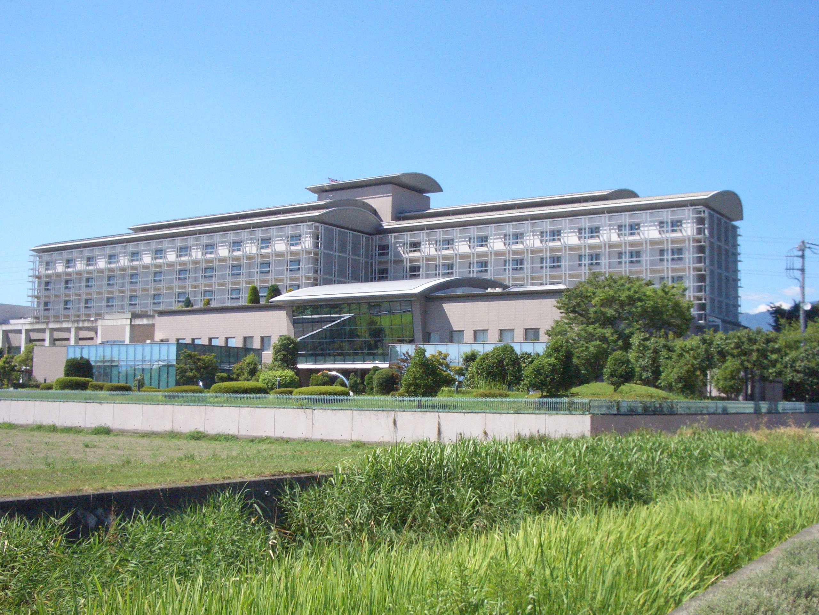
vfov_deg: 35.1
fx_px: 970
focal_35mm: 41
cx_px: 410
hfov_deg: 45.8
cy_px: 308
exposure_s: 1/2000
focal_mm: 6.8
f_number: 4.6
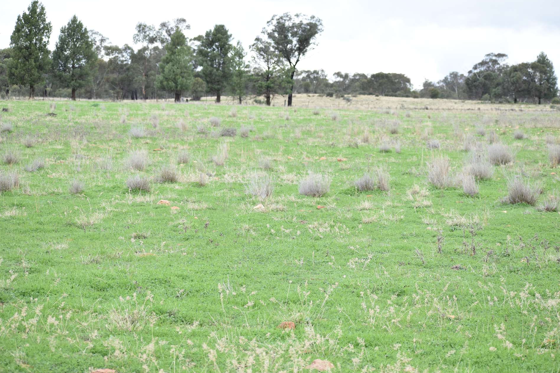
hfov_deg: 19.3
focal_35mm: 106
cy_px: 186
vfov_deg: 12.9
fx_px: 1649
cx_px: 279
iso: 400
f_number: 8
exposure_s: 1/250
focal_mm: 70
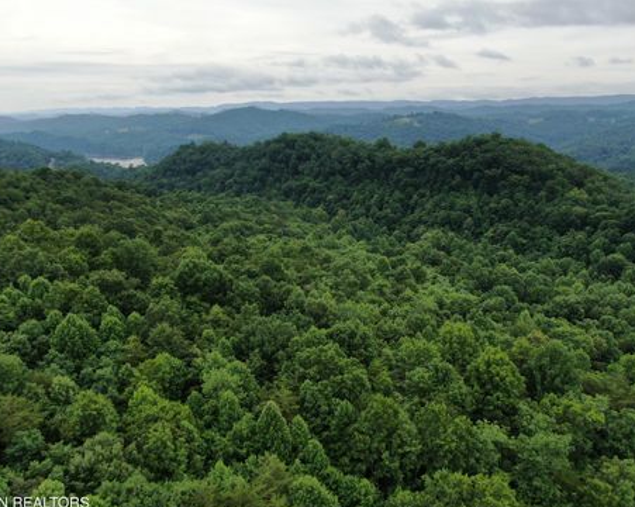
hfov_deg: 66.1
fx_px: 488
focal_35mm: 26
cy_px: 263
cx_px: 329
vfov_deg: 54.9
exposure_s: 1/1000
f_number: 2.8
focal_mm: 4.39
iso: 100
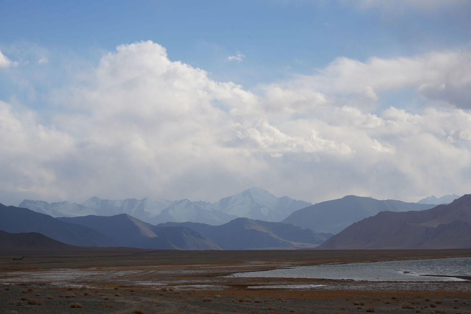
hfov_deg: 19.5
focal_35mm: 105
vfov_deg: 13.0
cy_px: 157
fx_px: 1373
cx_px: 236
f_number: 9
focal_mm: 105
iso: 100
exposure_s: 1/250
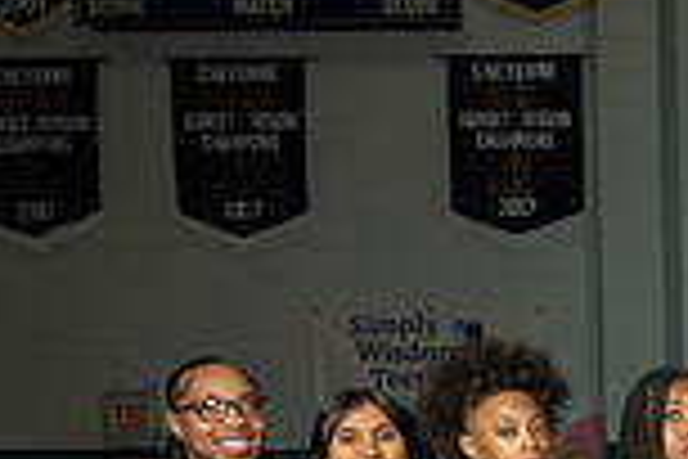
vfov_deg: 12.9
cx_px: 1216
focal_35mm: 99
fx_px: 1892
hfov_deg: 17.1
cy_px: 727
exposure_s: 1/200
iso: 160
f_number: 8
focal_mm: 24
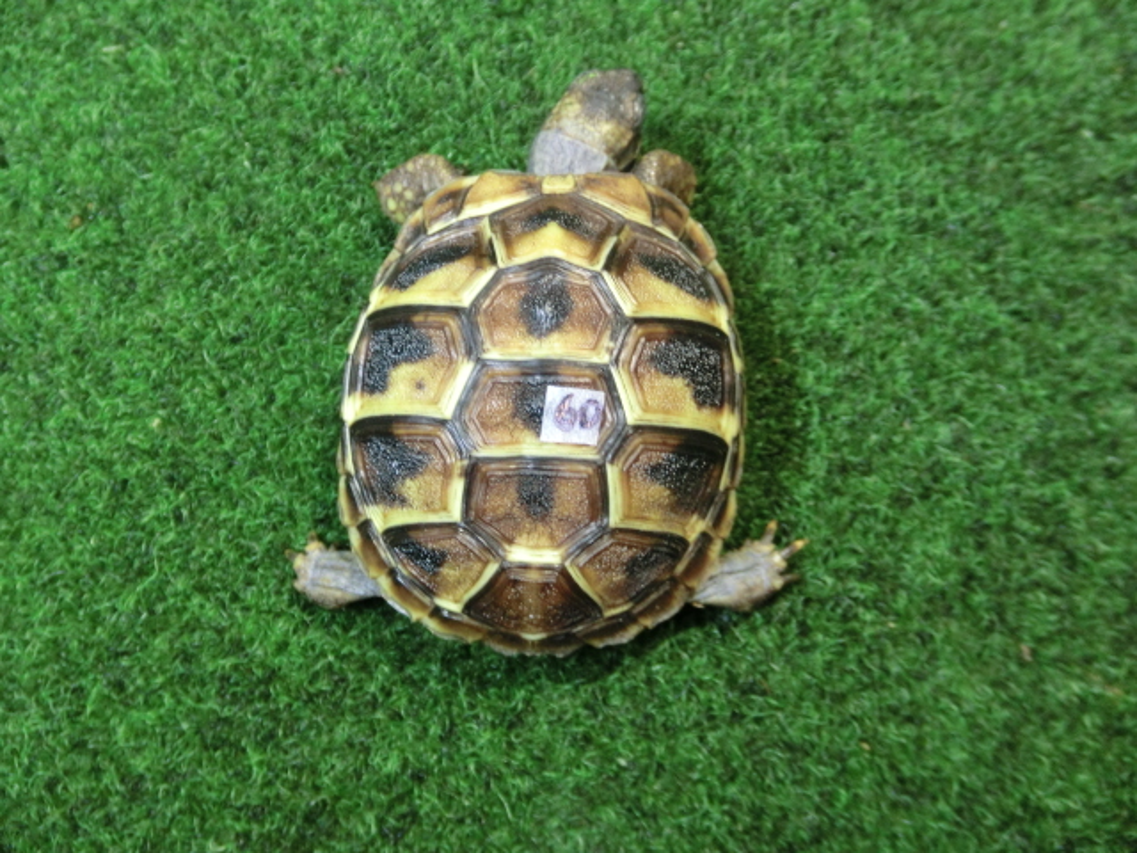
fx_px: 920
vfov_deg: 49.7
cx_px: 568
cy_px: 426
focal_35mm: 28
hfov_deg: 63.4
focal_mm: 5
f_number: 3
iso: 500
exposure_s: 1/60
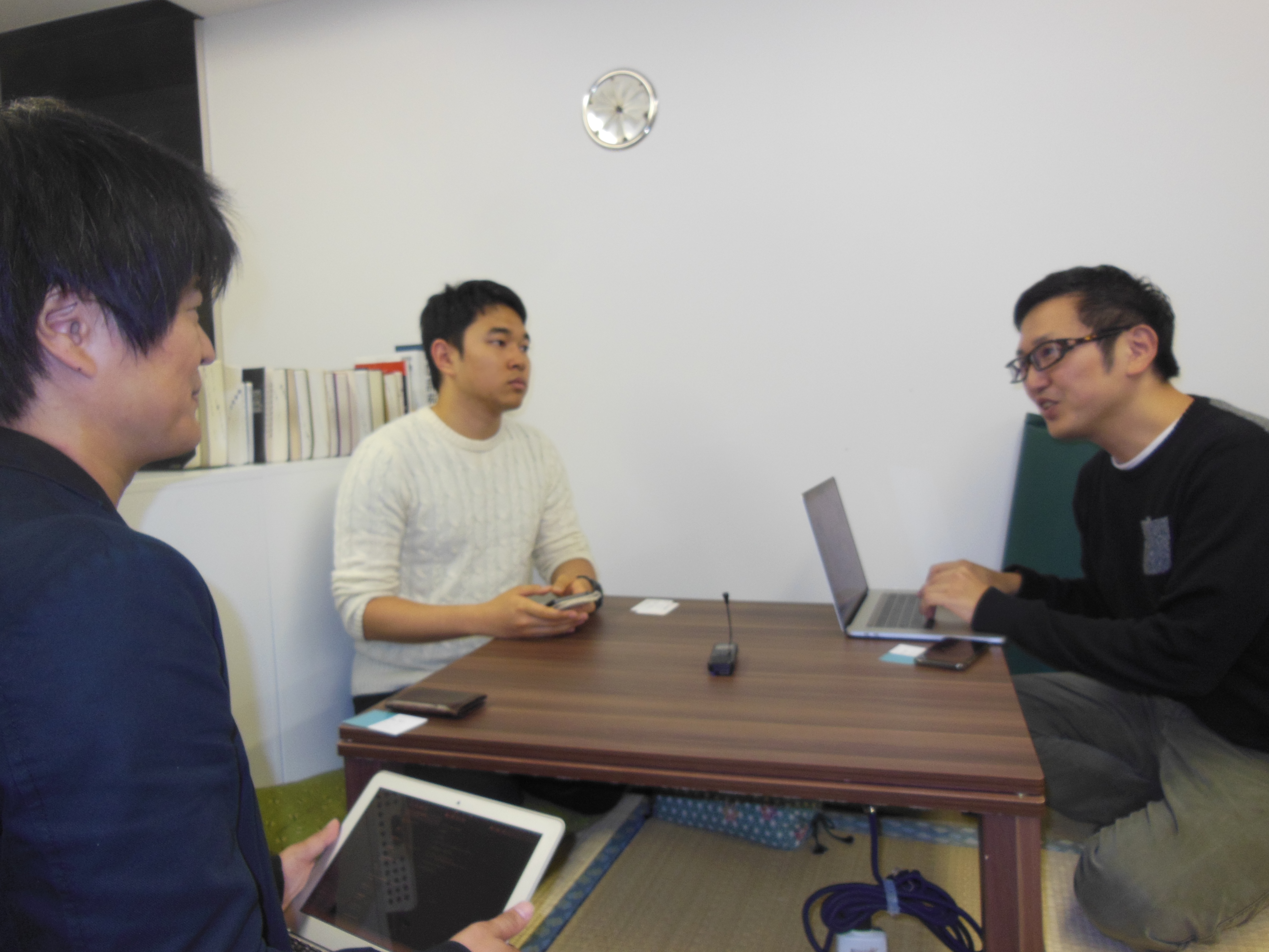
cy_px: 476
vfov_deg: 54.9
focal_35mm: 25
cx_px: 634
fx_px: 916
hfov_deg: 69.4
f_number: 3.5
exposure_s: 1/30
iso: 125
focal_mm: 4.5
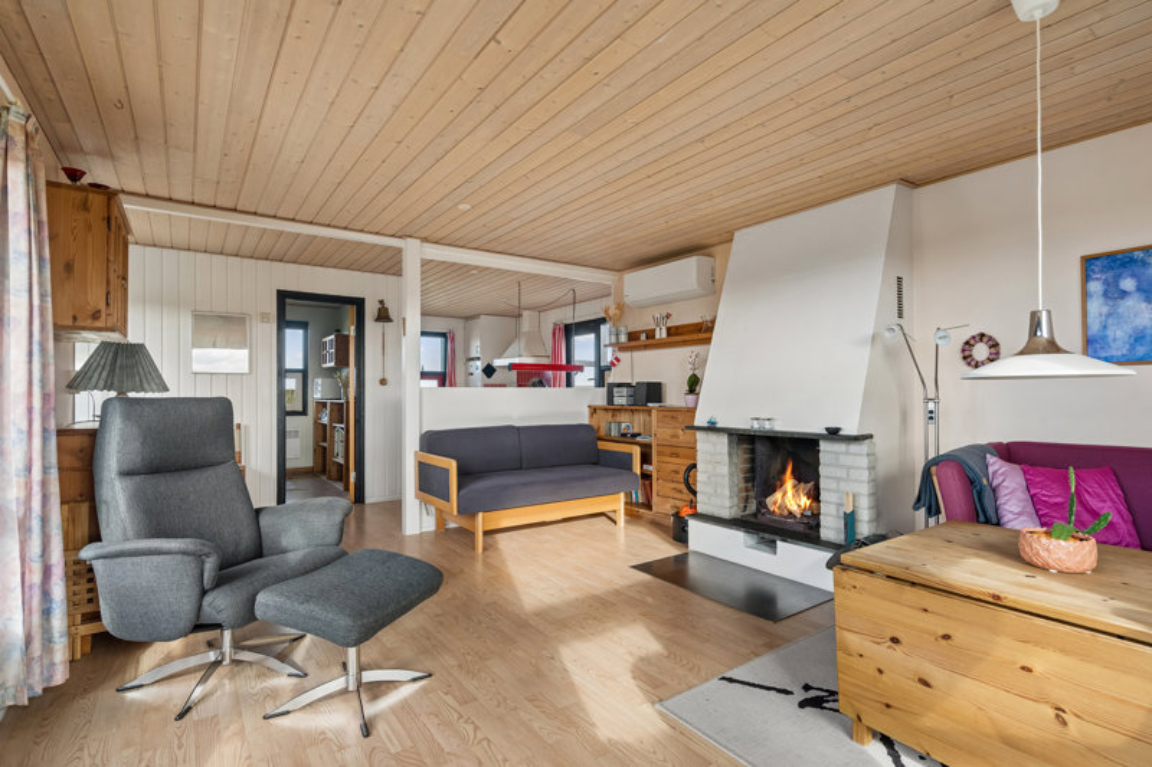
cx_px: 576
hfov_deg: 93.3
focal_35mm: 17
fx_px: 544
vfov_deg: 70.4
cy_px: 384
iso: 400
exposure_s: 1/80
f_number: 6.3
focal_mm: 17
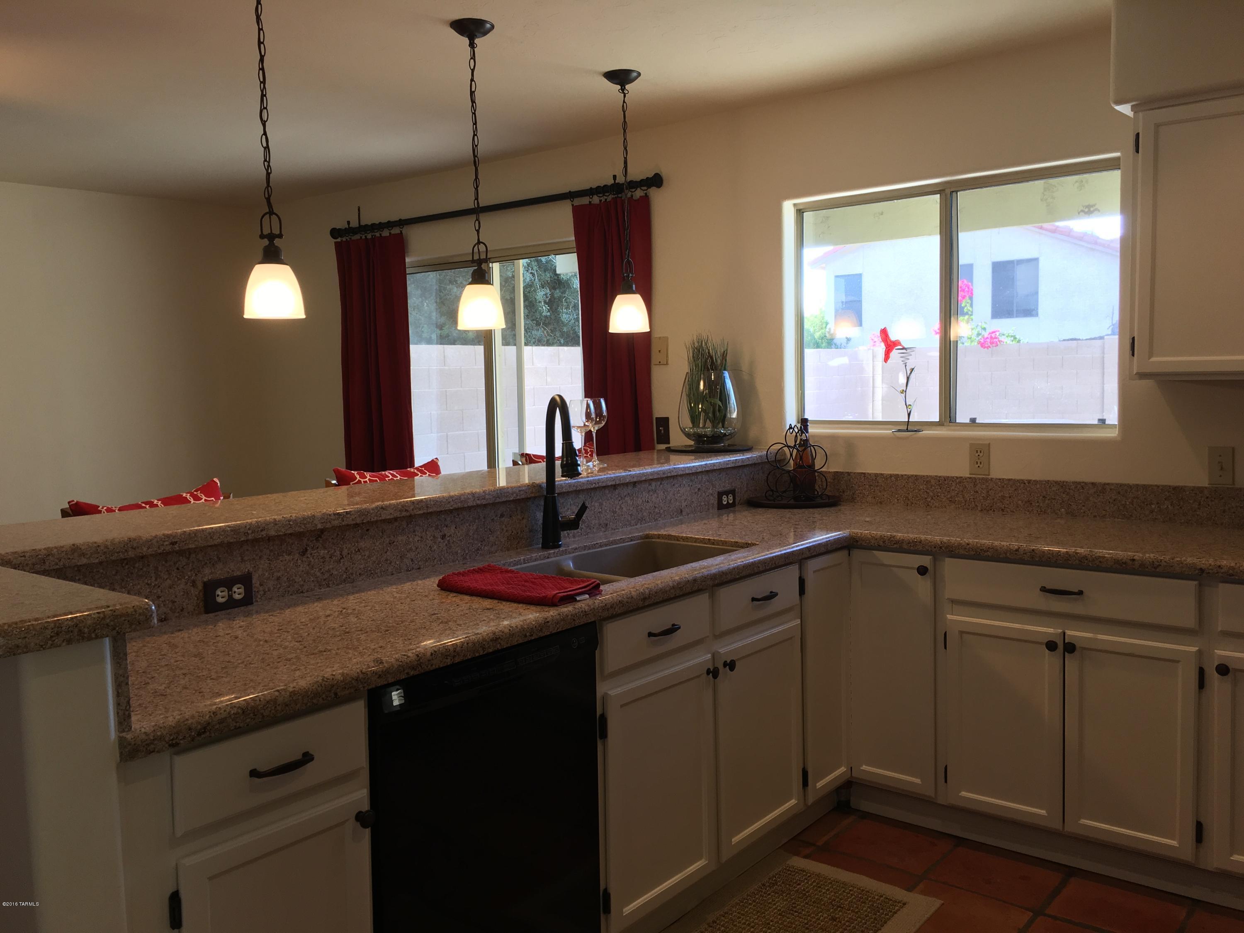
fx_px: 1042
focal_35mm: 29
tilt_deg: -4.3
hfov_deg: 61.7
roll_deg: +0.3
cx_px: 622
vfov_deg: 48.2
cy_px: 466
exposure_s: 1/40
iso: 32
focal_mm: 4.15
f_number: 2.2
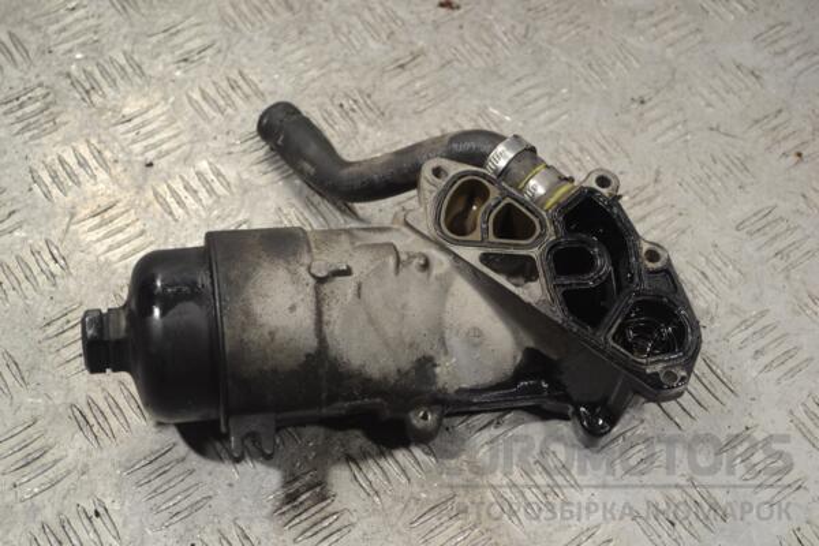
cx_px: 410
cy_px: 273
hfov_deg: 33.4
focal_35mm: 60
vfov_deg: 22.6
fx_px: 1365
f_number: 5.3
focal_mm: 40
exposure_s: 1/30
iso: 160
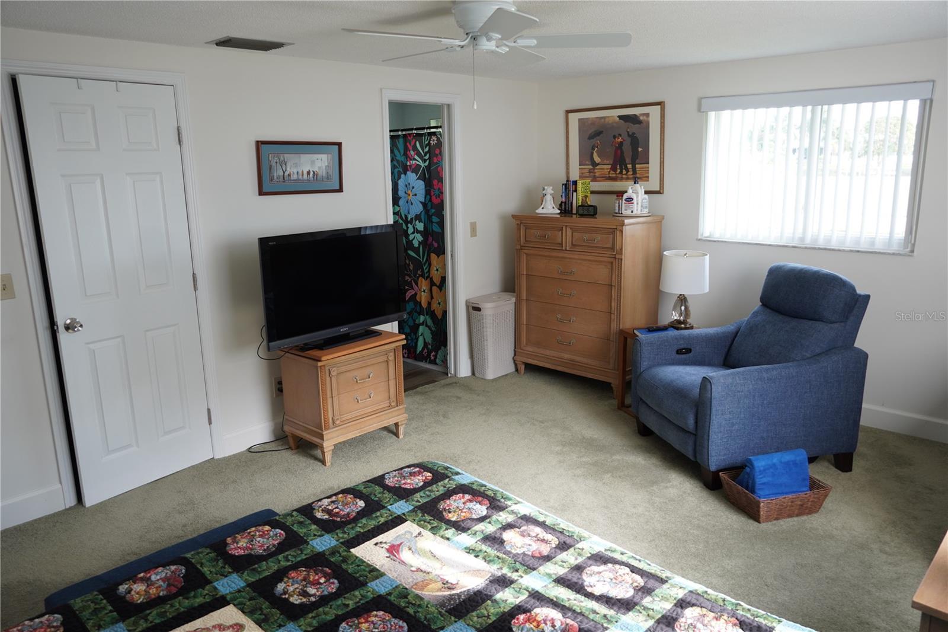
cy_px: 316
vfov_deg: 47.9
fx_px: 711
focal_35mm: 27
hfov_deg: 67.4
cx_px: 474
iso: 160
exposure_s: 1/30
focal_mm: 18
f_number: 3.5
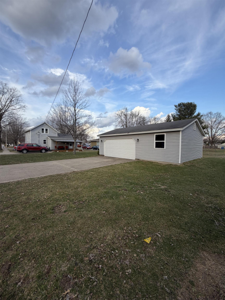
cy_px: 150
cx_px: 112
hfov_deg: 85.7
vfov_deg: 102.1
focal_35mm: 14
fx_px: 121
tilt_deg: -0.9
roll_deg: -0.5
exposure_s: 1/514
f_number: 2.2
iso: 40
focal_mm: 2.22
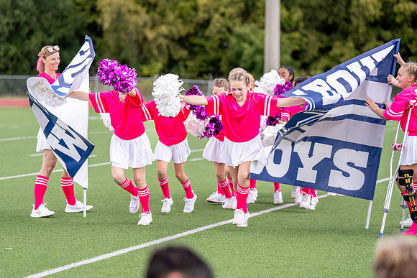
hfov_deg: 14.4
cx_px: 199
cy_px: 126
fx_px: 1646
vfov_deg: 9.7
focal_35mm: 142
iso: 320
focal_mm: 129
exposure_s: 1/1600
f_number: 2.8
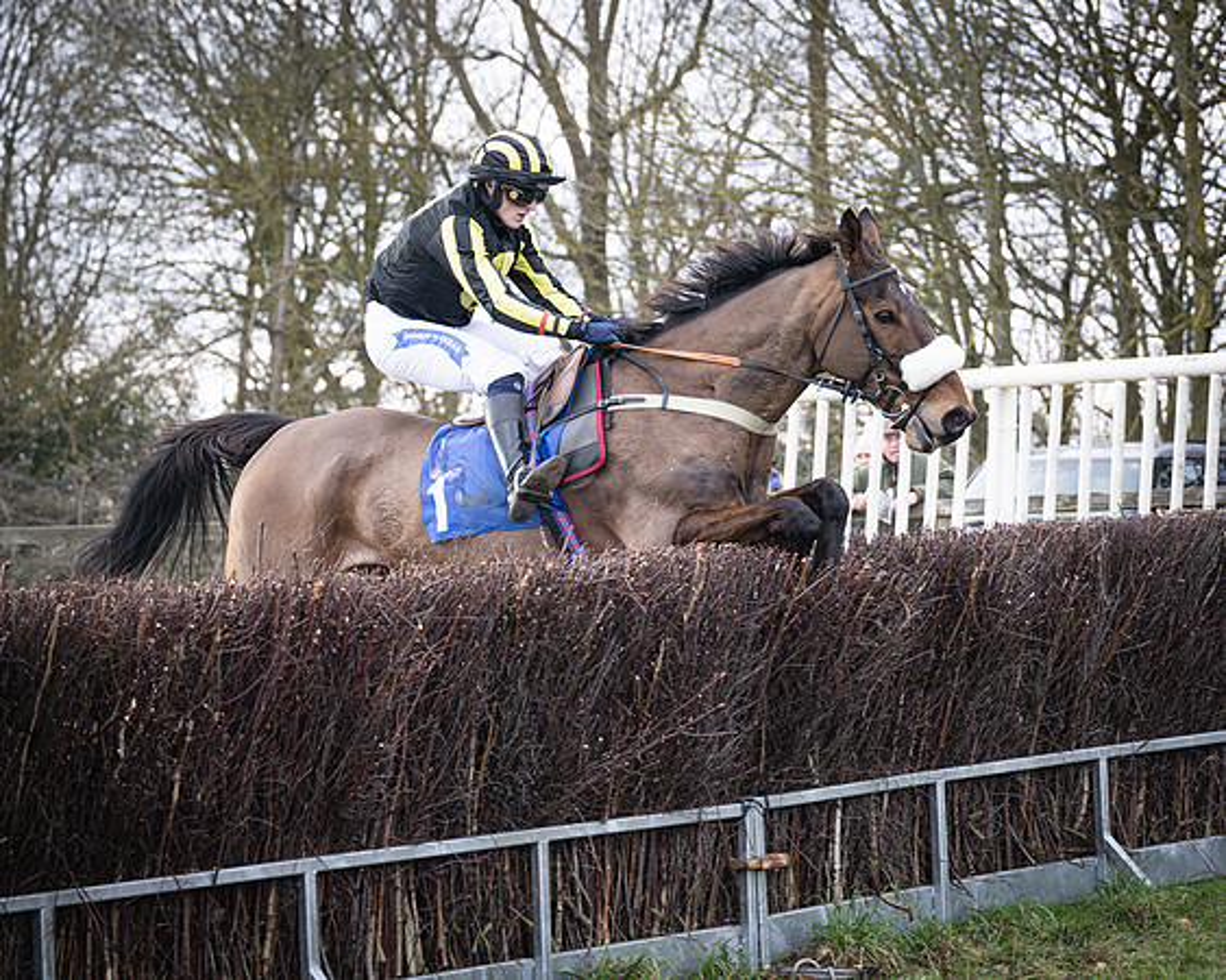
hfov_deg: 16.2
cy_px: 490
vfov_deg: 13.0
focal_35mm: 118
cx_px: 736
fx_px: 4291
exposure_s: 1/1600
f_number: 2.8
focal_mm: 70
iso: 400
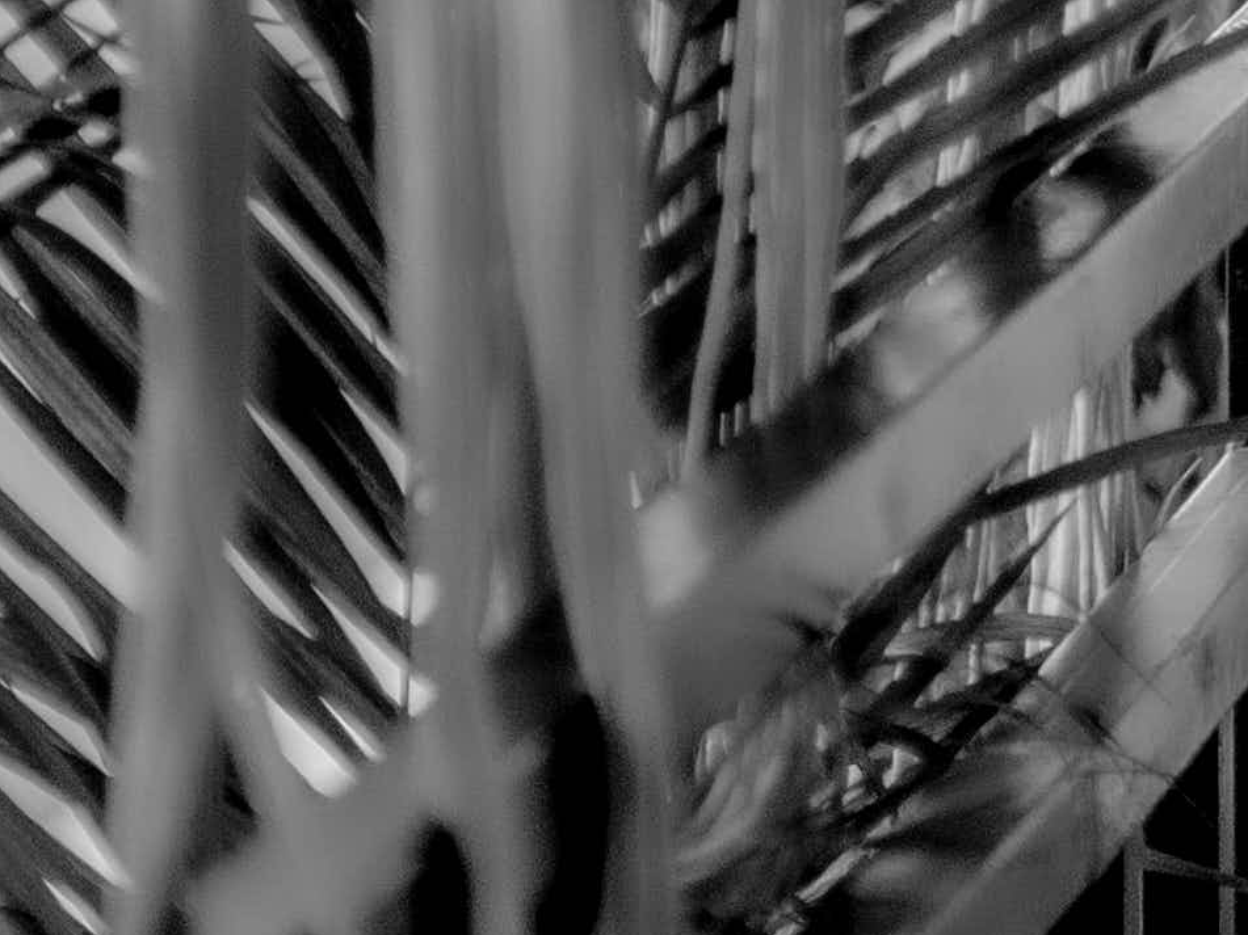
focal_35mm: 248
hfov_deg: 7.9
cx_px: 1353
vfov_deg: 6.0
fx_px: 8940
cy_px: -159
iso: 500
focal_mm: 35
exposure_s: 1/1000
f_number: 1.6
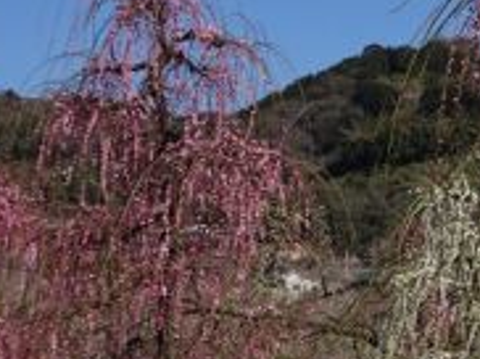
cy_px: 131
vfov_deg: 12.2
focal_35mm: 121
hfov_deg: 15.9
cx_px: 496
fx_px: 1676
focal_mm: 7.58
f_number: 4.5
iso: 80
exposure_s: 1/1000
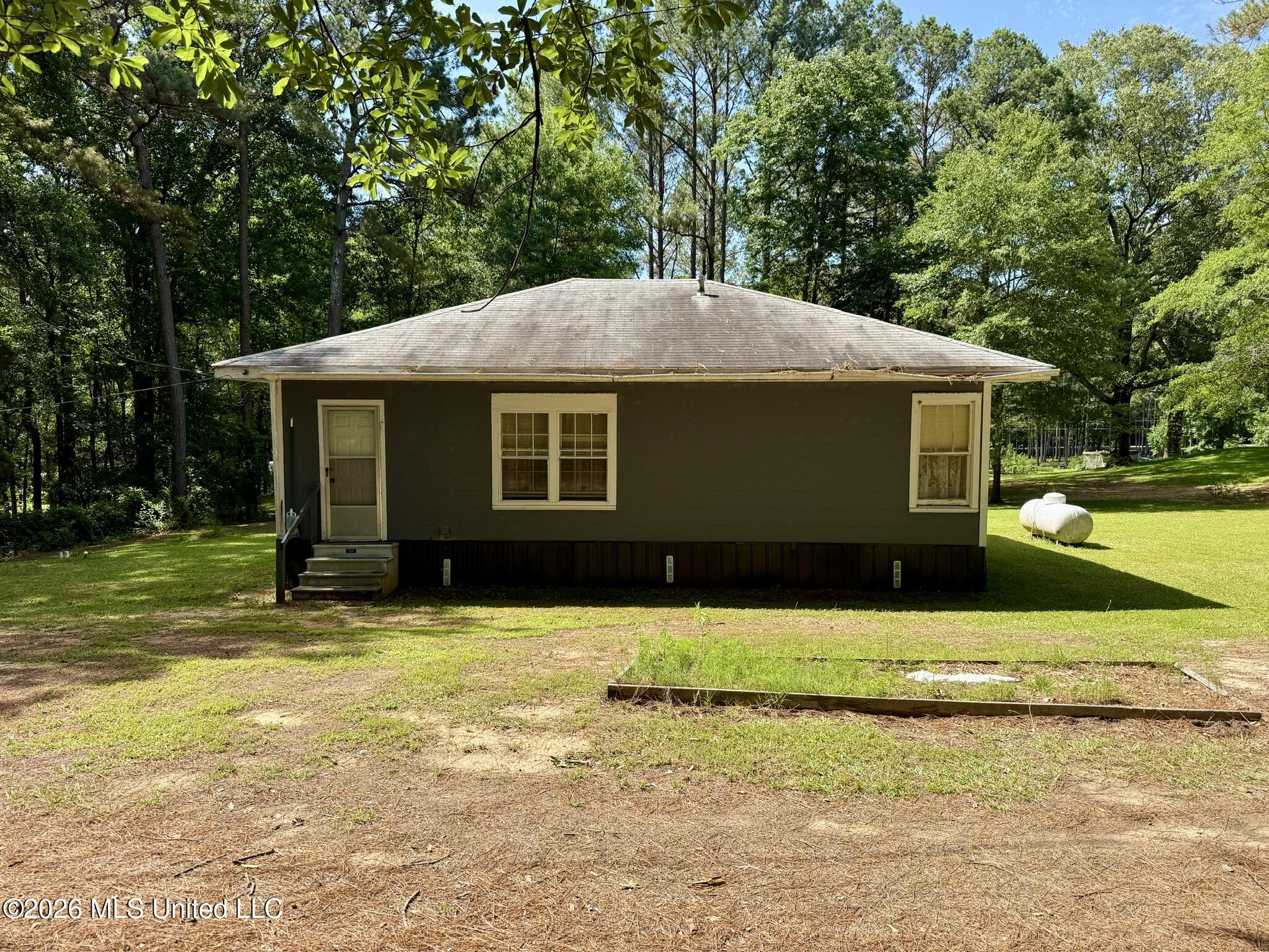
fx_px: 880
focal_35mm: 24
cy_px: 476
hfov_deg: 71.6
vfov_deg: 56.8
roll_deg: -0.8
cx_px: 634
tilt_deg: -5.1
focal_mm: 6.76
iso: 80
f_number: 1.78
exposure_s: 1/1493
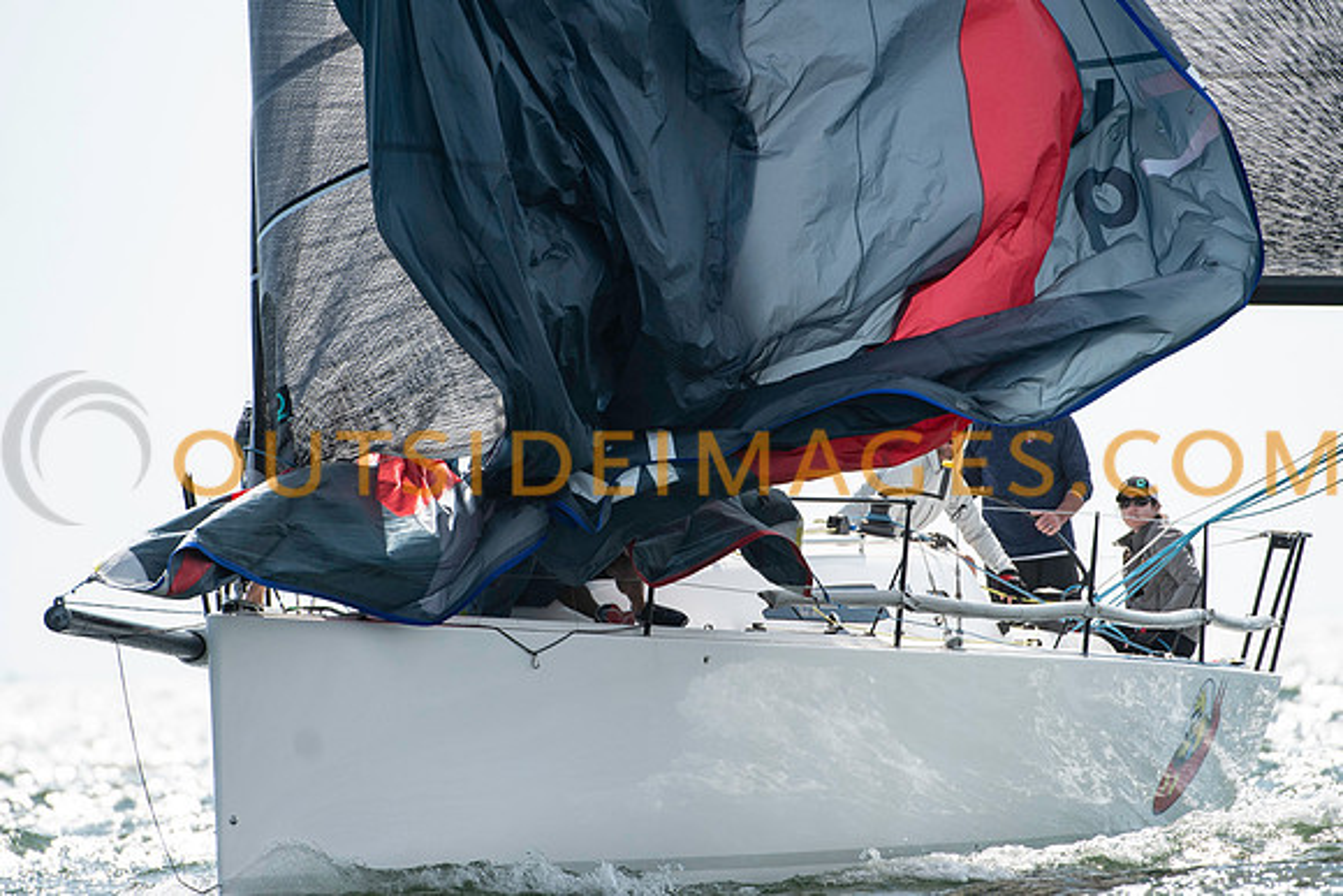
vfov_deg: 2.3
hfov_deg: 3.4
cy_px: 448
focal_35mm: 600
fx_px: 22388
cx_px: 672
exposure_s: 1/2000
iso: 400
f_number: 5.6
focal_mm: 400
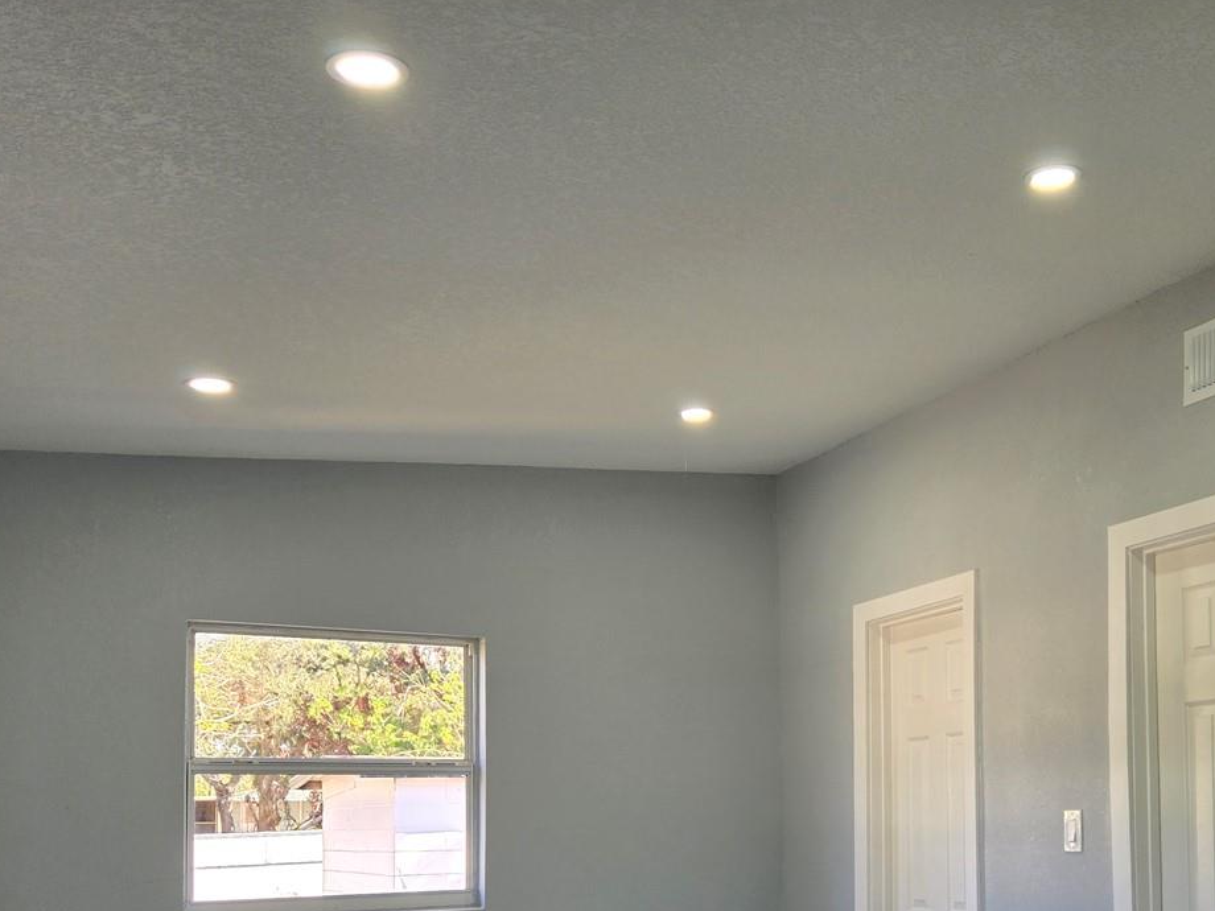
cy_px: 778
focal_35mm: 40
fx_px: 1404
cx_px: 956
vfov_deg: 34.4
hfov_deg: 44.7
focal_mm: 5.4
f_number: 1.8
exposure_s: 1/120
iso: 32
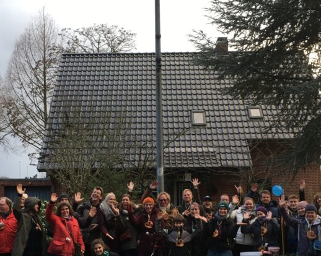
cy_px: 191
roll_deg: -0.1
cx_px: 143
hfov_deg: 33.6
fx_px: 532
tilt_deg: +0.1
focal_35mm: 56
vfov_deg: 26.8
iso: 25
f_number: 2.2
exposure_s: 1/116
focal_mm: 4.15
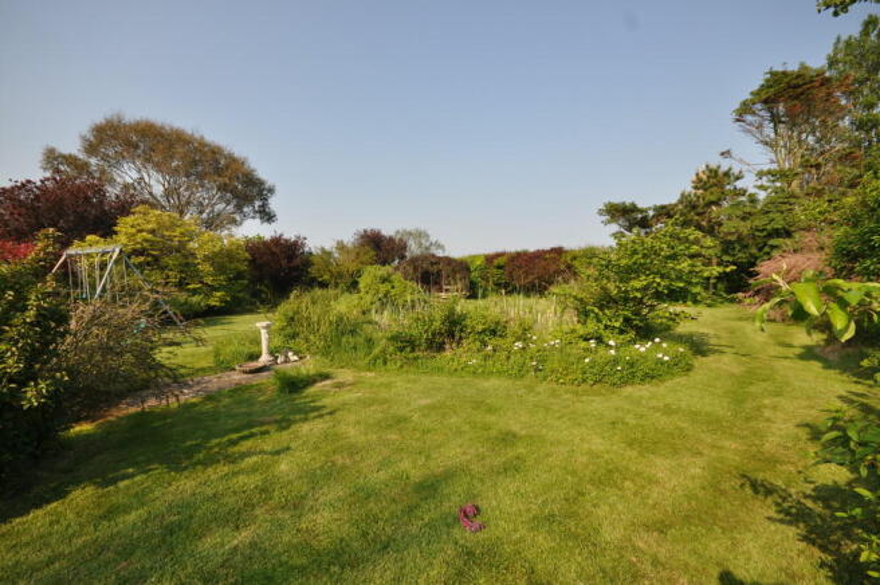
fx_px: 366
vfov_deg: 77.2
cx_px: 440
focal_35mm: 15
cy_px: 292
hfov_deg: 100.4
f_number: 8
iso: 200
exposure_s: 1/400
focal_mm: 10
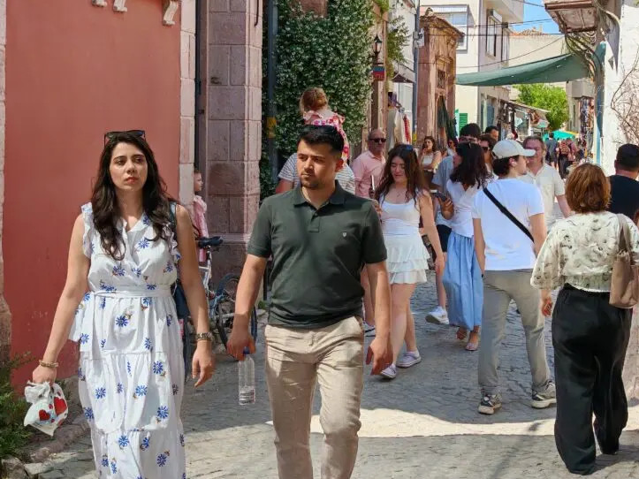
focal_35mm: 68
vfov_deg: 21.5
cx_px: 332
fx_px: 1255
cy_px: 163
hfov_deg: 28.6
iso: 50
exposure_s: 1/1800
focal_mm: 6.83
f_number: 2
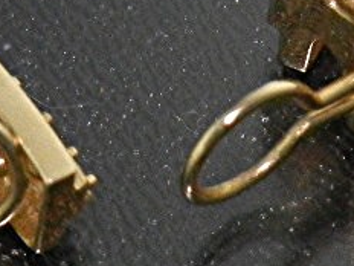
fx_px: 2659
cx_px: 185
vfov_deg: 5.7
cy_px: 197
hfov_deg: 7.6
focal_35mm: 260
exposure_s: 1/30
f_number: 8
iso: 800
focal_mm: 10.6
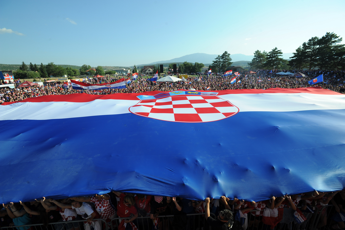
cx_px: 172
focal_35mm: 17
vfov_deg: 70.4
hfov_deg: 93.3
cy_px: 115
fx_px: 163
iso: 200
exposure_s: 1/320
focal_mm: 17
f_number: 9
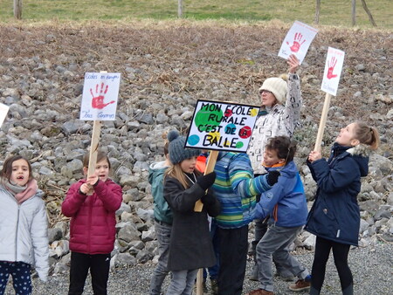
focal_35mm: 78
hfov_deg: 25.0
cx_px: 196
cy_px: 148
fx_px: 886
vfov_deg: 18.9
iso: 800
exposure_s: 1/320
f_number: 5.9
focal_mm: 14
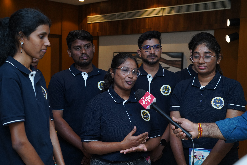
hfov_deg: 43.6
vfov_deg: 29.9
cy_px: 82
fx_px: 309
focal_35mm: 45
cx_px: 124
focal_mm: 45
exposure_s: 1/250
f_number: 5.6
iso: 1000
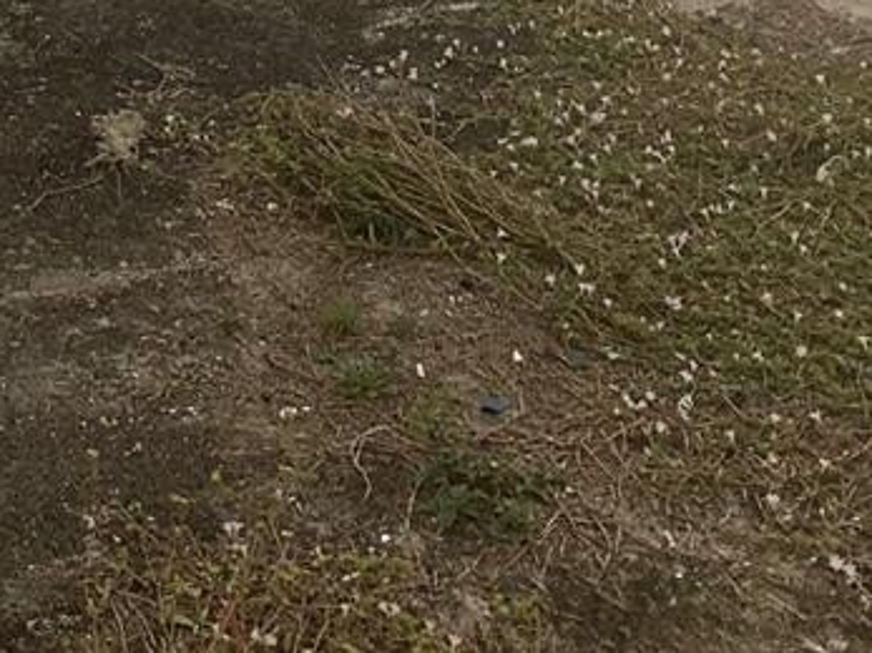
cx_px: -161
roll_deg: +0.9
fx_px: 2266
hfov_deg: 20.4
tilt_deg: -2.4
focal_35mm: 90
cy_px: -849
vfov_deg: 13.0
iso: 25
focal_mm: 4.25
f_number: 1.8
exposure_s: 1/2421
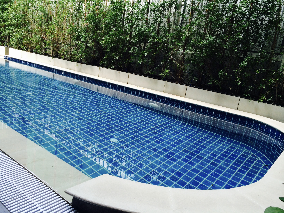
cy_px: 106
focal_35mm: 30
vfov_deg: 46.8
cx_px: 142
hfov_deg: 60.0
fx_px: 246
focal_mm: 4.12
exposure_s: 1/120
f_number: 2.2
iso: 64
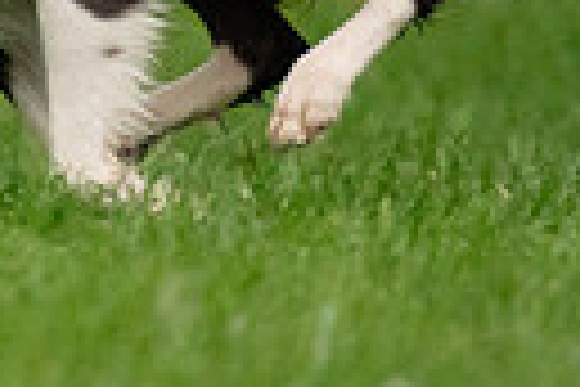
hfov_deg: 0.8
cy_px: -169
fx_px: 43464
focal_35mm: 2698
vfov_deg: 0.5
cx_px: -274
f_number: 6.3
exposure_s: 1/1600
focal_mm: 600
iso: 6400
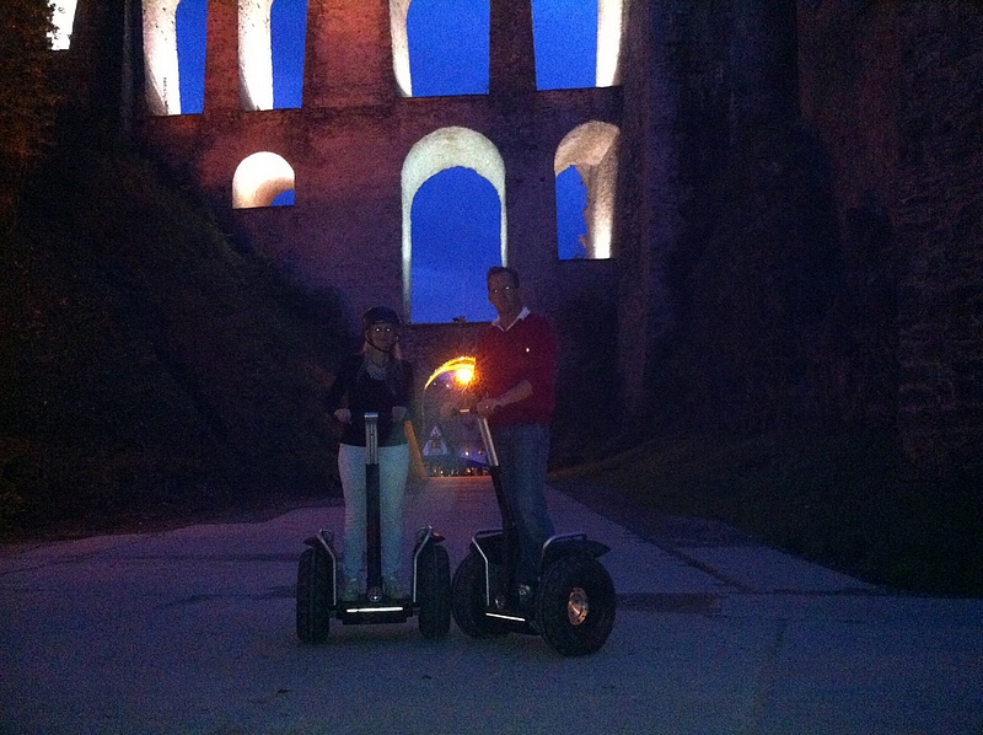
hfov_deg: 52.7
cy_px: 368
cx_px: 492
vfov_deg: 40.6
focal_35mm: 35
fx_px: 993
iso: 1000
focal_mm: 3.85
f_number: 2.8
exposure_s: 1/15
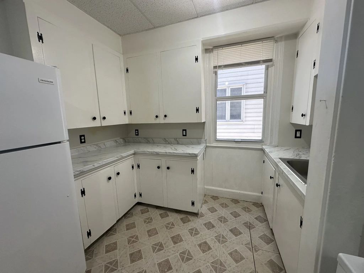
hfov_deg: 102.1
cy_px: 136
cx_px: 182
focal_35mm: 14
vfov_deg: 85.7
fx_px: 147
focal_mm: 2.22
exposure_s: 1/120
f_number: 2.2
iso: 160
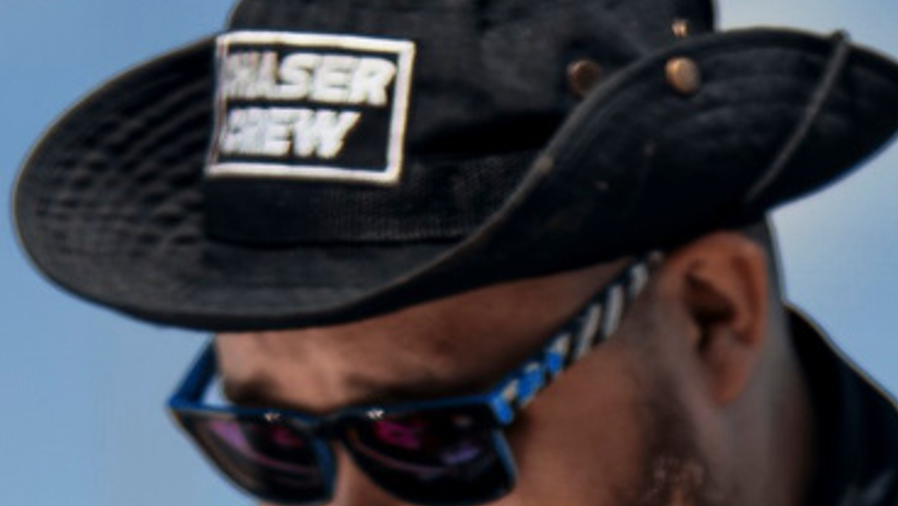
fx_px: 14723
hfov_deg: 3.5
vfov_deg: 2.0
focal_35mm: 618
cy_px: 1113
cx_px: 949
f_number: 1.8
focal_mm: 85
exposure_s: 1/250
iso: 100
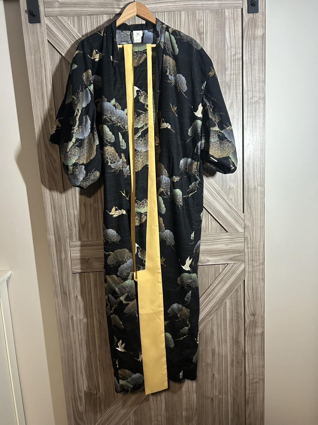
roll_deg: +2.8
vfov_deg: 67.3
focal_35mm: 26
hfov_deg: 53.1
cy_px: 212
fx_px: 318
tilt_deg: -8.7
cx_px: 159
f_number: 1.5
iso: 320
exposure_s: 1/60
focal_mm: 5.7
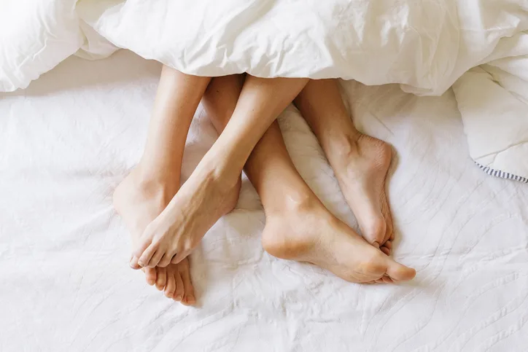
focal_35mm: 35
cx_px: 264
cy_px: 176
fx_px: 513
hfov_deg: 54.4
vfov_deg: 37.9
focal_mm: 35
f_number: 5
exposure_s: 1/125
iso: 640
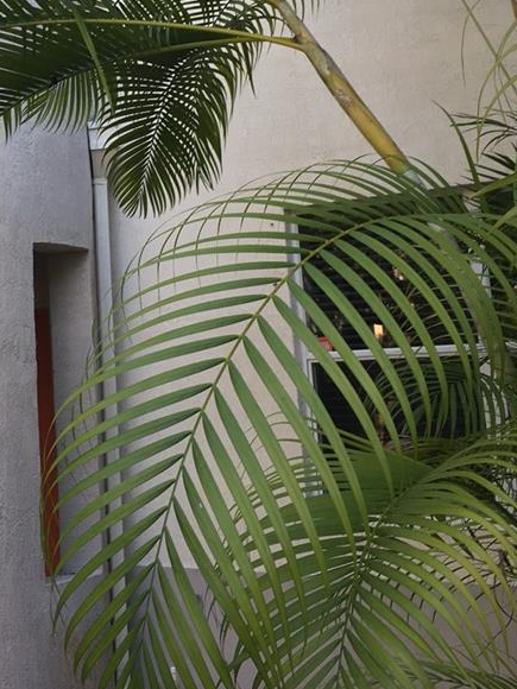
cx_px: 32
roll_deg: +2.6
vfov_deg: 31.6
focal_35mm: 60
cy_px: 175
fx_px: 1195
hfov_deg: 23.6
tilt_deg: +12.3
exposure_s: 1/60
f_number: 2.2
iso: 25
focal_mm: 4.15
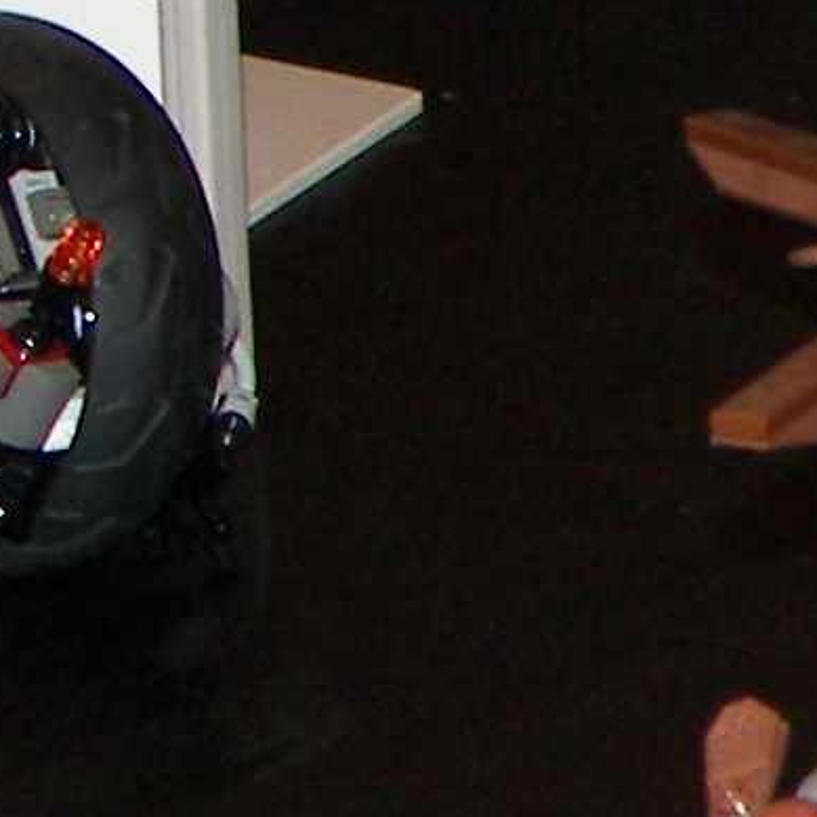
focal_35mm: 359
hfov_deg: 4.8
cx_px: 1750
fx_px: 9586
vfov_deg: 4.9
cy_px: 727
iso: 100
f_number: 2.8
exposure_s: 1/30
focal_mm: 10.1
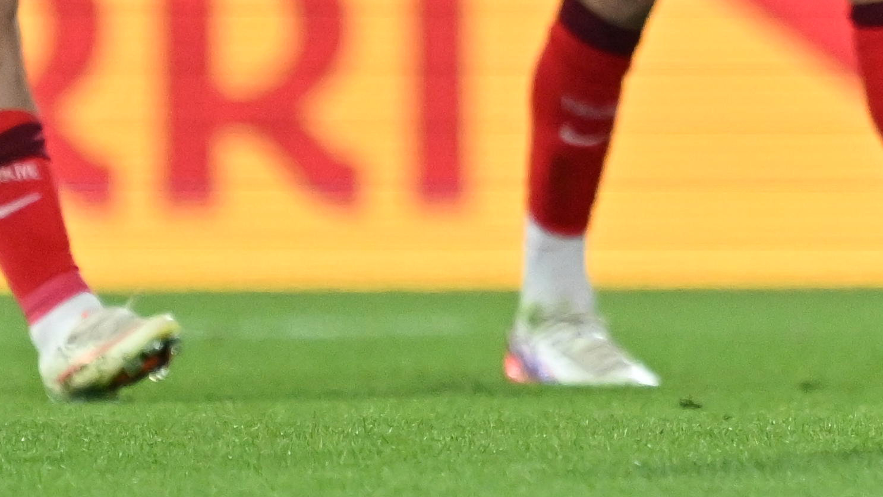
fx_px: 76308
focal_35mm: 3259
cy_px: -382
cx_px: 1193
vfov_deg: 0.4
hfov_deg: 0.7
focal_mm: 560
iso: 2500
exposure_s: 1/1600
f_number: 4
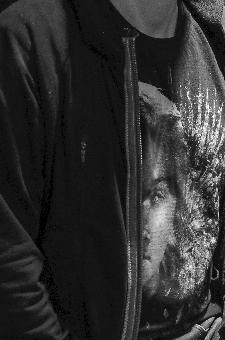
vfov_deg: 24.0
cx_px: 186
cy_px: 93
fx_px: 791
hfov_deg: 16.1
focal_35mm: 84
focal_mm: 28
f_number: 2.8
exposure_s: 1/30
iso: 3200
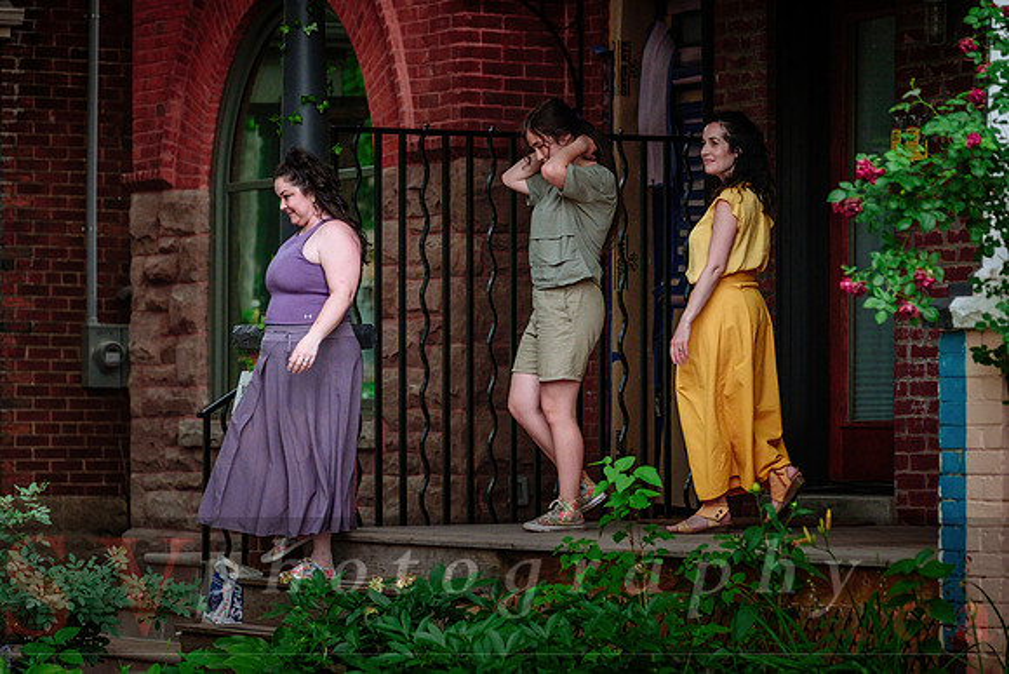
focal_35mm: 146
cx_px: 504
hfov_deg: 14.0
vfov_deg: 9.4
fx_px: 4102
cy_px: 337
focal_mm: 94.5
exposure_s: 1/250
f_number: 2.8
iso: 1600
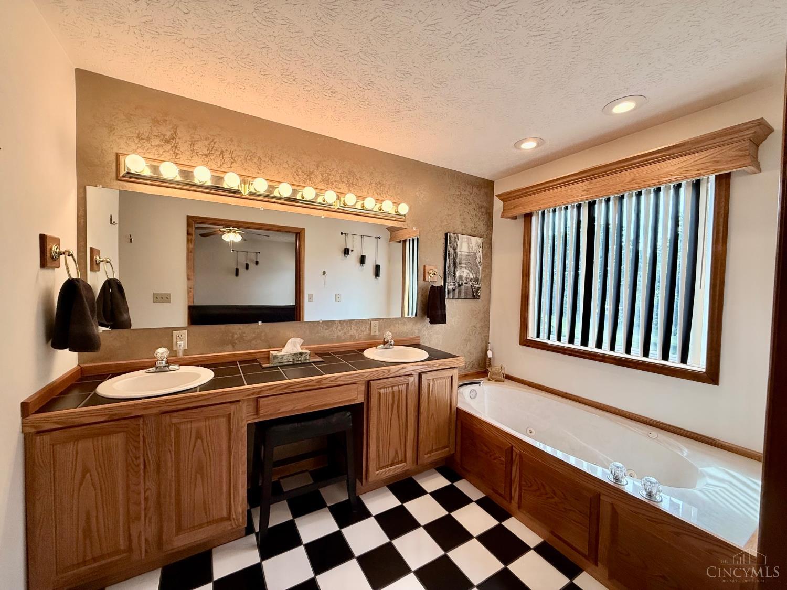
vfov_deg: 85.7
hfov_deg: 102.1
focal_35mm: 14
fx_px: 318
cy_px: 295
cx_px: 394
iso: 125
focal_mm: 2.22
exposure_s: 1/120
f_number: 2.2
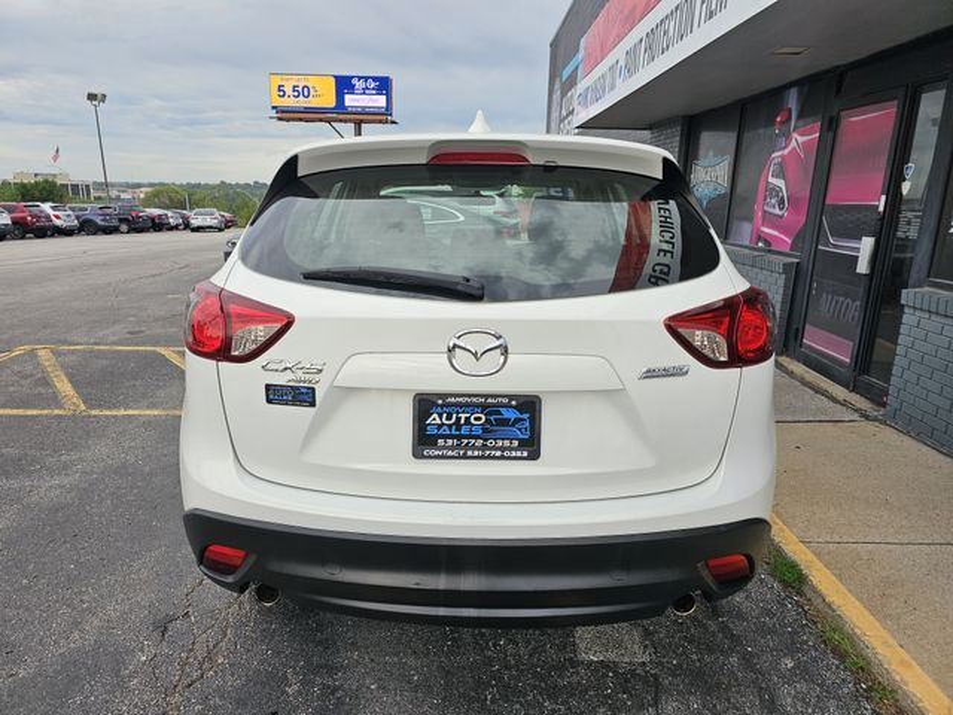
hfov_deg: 73.9
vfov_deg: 58.9
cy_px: 358
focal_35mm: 23
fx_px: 633
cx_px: 476
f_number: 1.7
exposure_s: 1/193
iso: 10
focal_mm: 6.3
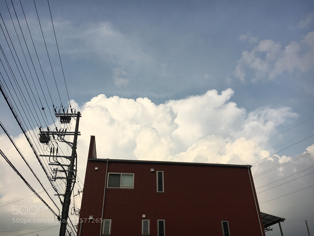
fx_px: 263
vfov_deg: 48.2
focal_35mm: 29
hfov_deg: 61.7
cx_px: 157
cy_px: 118
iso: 25
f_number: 2.2
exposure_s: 1/3077
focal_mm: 4.15
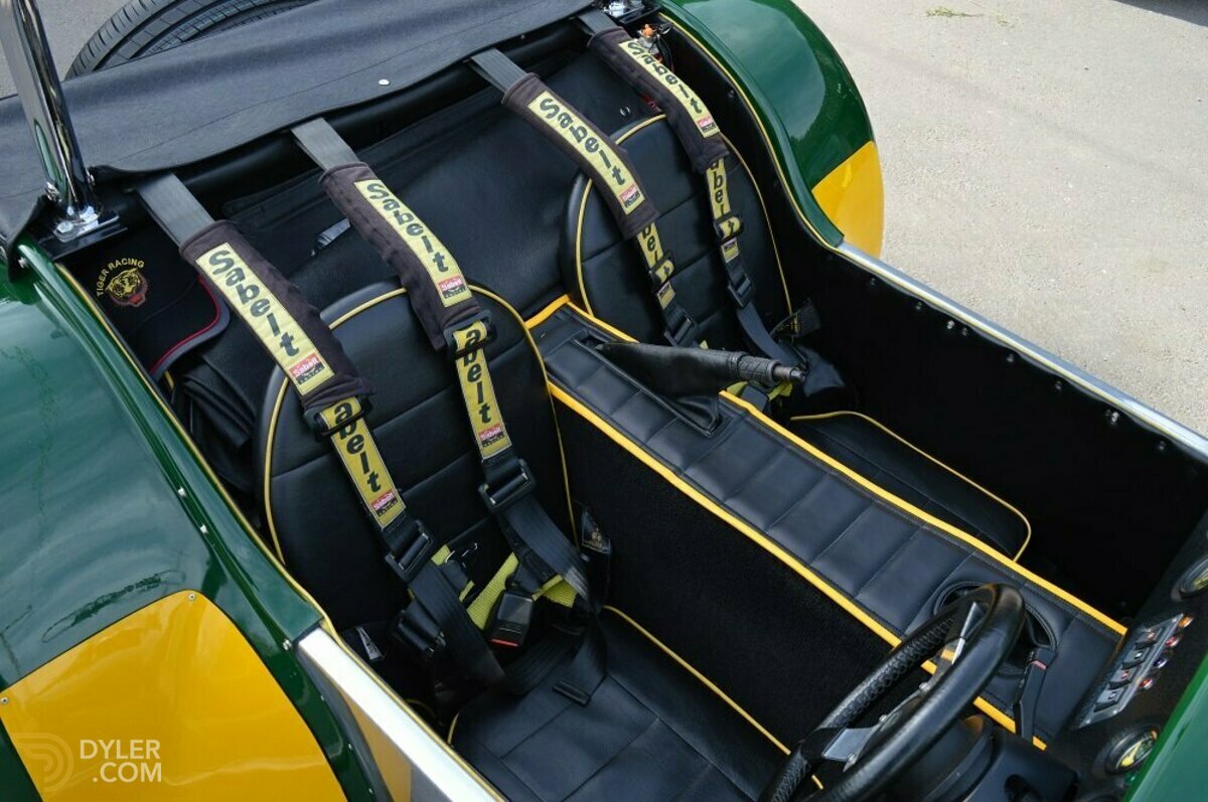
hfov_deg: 62.0
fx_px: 1005
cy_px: 401
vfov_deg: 43.5
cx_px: 604
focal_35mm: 30
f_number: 5.6
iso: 110
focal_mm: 20
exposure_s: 1/125
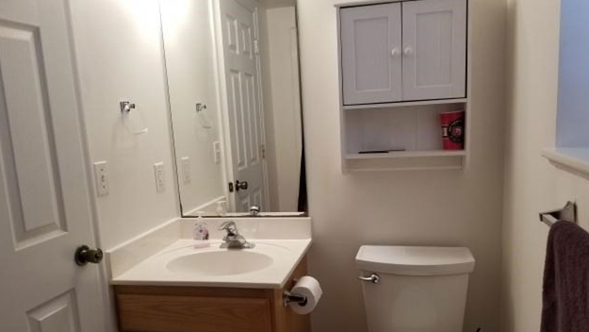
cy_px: 209
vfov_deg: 39.9
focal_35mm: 29
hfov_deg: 66.0
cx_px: 298
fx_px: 453
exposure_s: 1/60
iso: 80
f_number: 1.7
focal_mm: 4.25
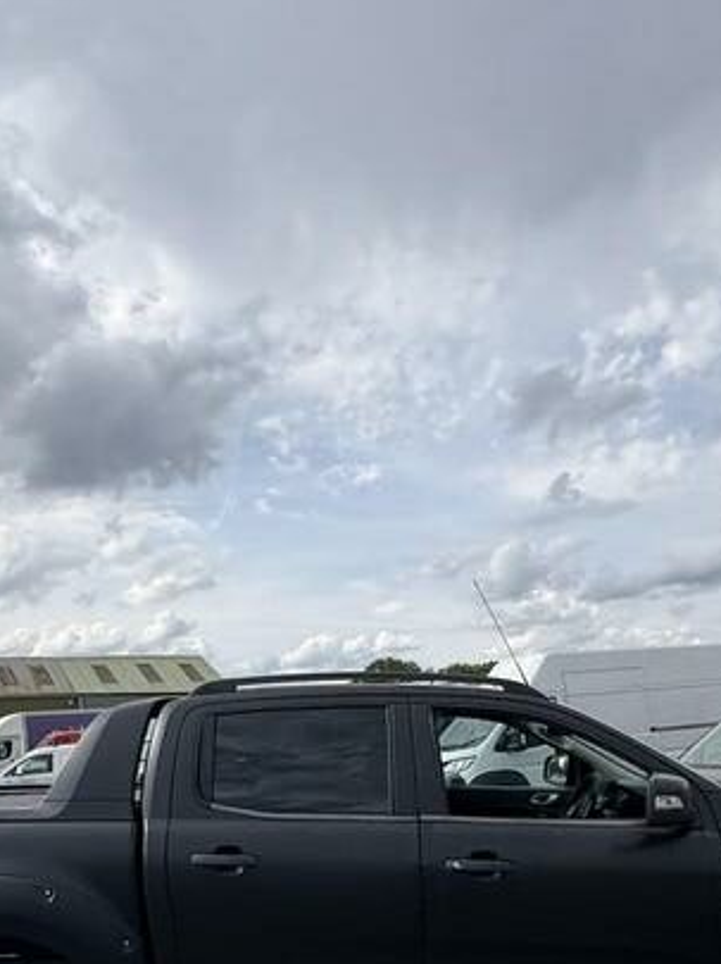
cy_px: 762
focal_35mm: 31
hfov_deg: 45.3
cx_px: 395
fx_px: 862
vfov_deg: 54.6
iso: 50
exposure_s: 1/2342
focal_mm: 2.22
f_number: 2.2
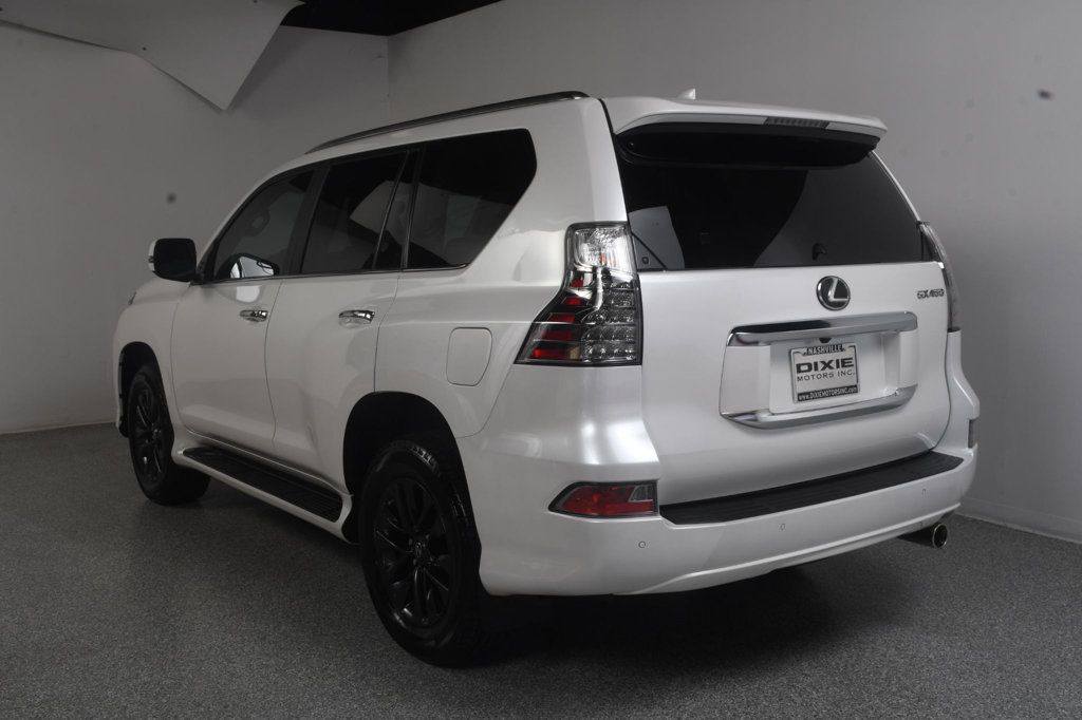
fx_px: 1082
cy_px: 360
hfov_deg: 53.1
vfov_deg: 36.8
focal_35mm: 36
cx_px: 541
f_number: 14
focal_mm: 24
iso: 100
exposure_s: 1/200
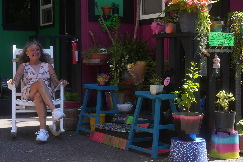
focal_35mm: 70
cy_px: 81
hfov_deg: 28.8
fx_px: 472
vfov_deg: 19.5
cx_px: 122
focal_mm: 70
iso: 100
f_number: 4
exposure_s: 1/200
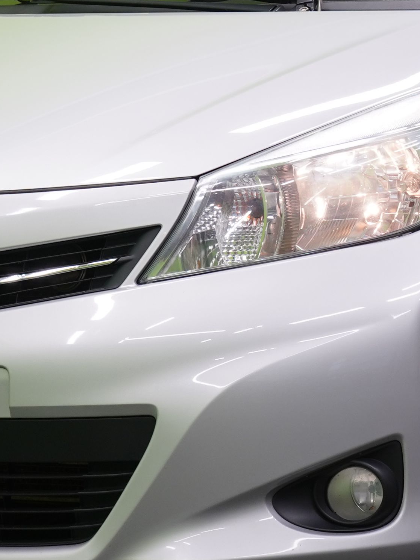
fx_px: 3948
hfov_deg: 6.1
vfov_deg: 8.1
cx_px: 445
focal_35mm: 244
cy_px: 74
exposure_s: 1/30
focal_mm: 63
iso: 400
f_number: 5.6
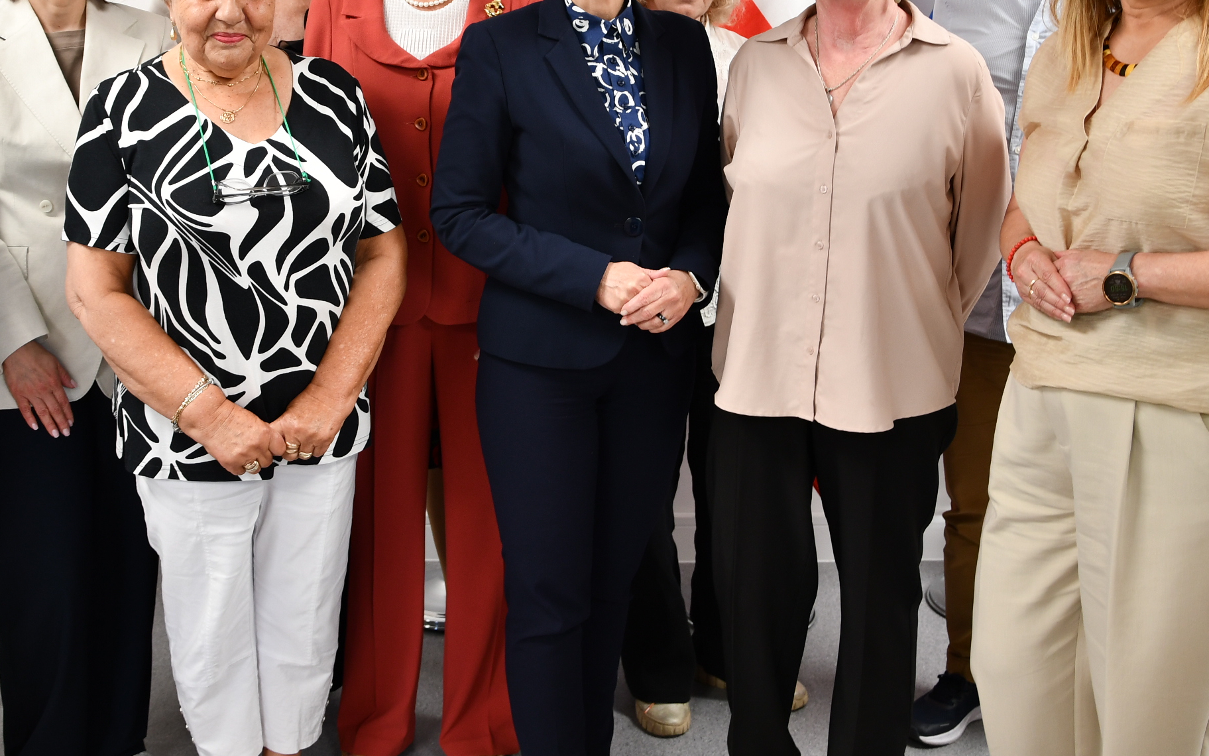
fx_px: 1384
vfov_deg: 29.9
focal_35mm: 42
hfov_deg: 46.9
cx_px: 474
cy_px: 170
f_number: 3.5
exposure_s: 1/30
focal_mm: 18
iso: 250
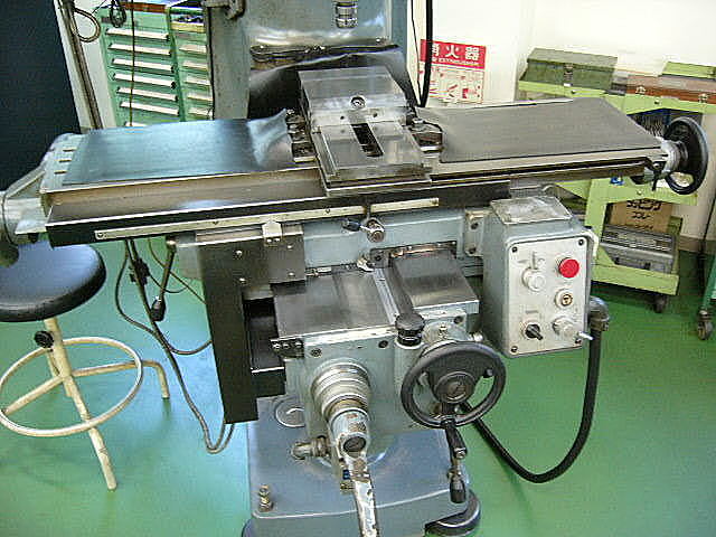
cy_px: 268
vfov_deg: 40.7
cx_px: 358
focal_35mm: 35
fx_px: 724
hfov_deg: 52.6
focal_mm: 5.8
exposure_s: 1/10
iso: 200
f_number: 2.8
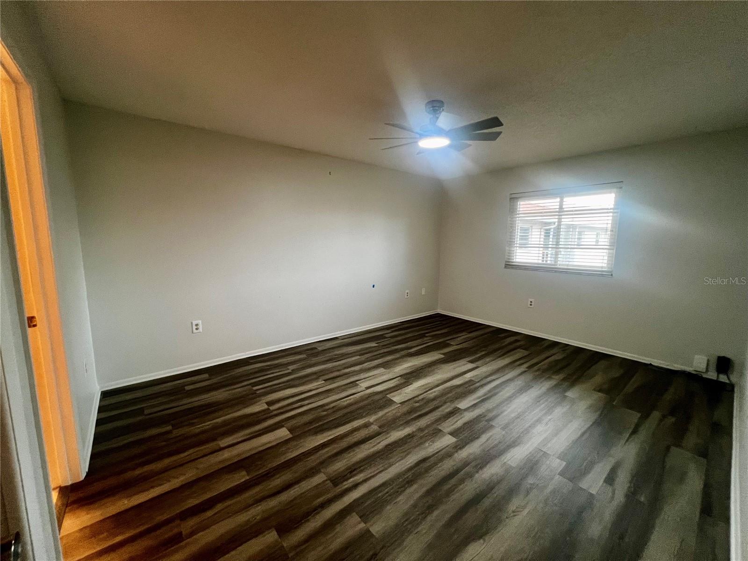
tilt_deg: -7.7
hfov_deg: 106.2
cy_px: 280
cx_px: 374
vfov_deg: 89.9
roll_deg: -0.7
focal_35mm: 13
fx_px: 281
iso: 200
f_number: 1.8
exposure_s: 1/60
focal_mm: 1.57
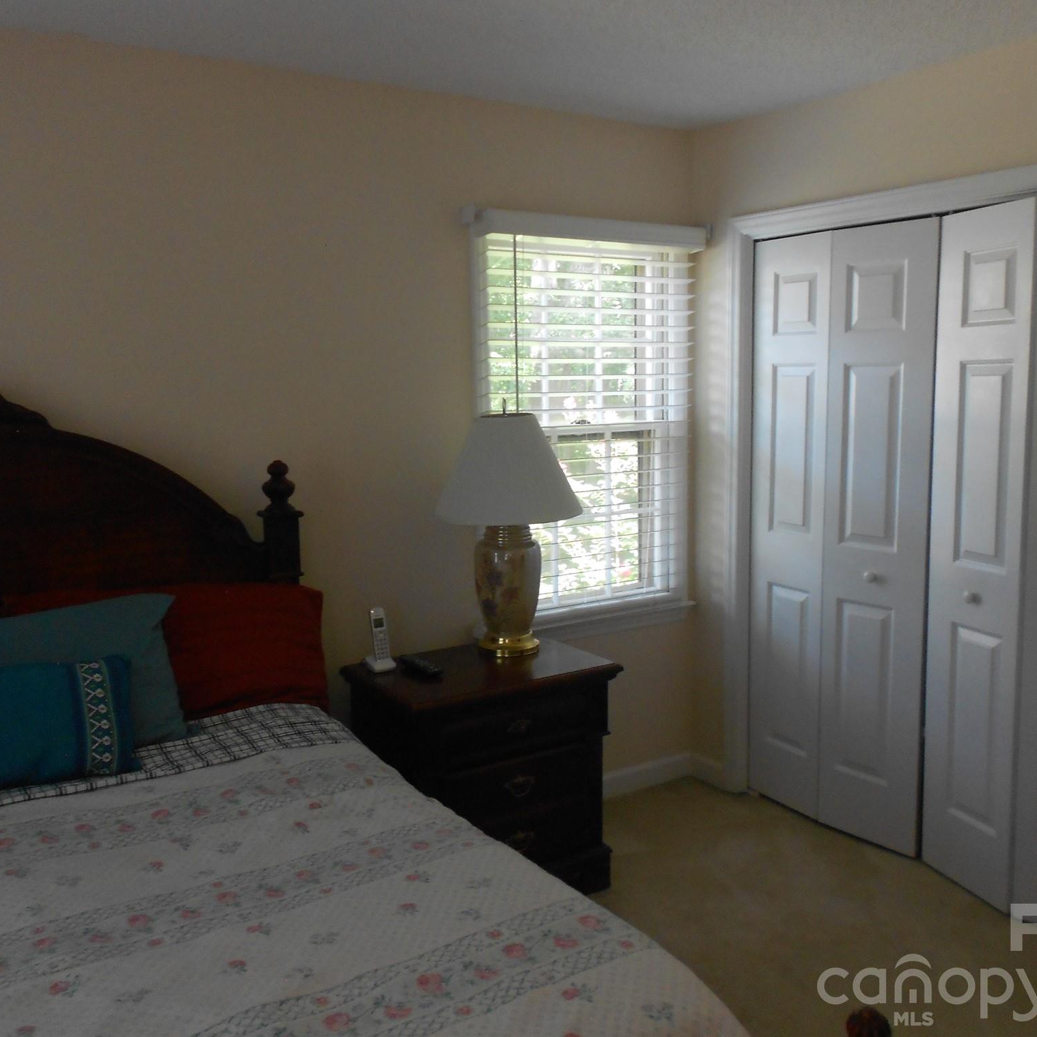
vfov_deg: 52.5
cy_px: 513
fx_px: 1051
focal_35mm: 31
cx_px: 529
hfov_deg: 52.5
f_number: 3.2
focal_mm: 4.6
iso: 200
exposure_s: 1/30
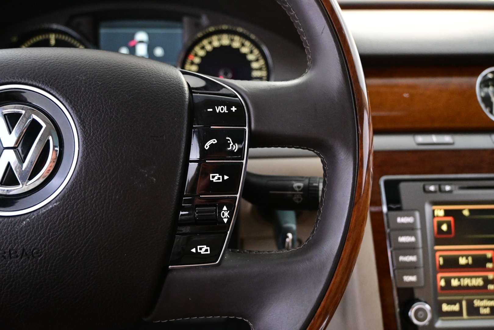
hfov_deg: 61.9
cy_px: 165
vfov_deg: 43.6
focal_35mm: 30
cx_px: 247
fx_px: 412
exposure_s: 1/30
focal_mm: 20
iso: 3600
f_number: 3.8
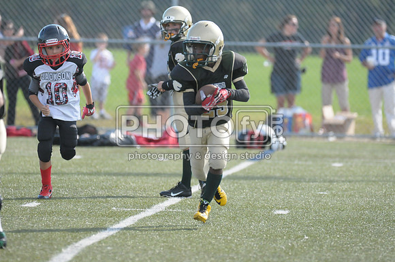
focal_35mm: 420
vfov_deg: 3.3
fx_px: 4602
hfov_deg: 4.9
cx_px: 198
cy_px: 131
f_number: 4
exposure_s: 1/4000
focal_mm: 280
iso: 1600
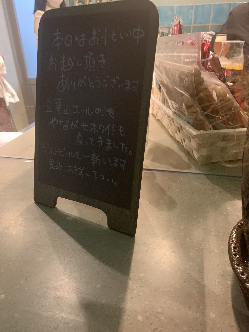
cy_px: 166
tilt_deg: -26.0
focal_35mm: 26
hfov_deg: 53.1
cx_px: 124
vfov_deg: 67.3
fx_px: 249
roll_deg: +1.7
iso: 400
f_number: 1.8
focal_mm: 4.25
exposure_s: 1/30
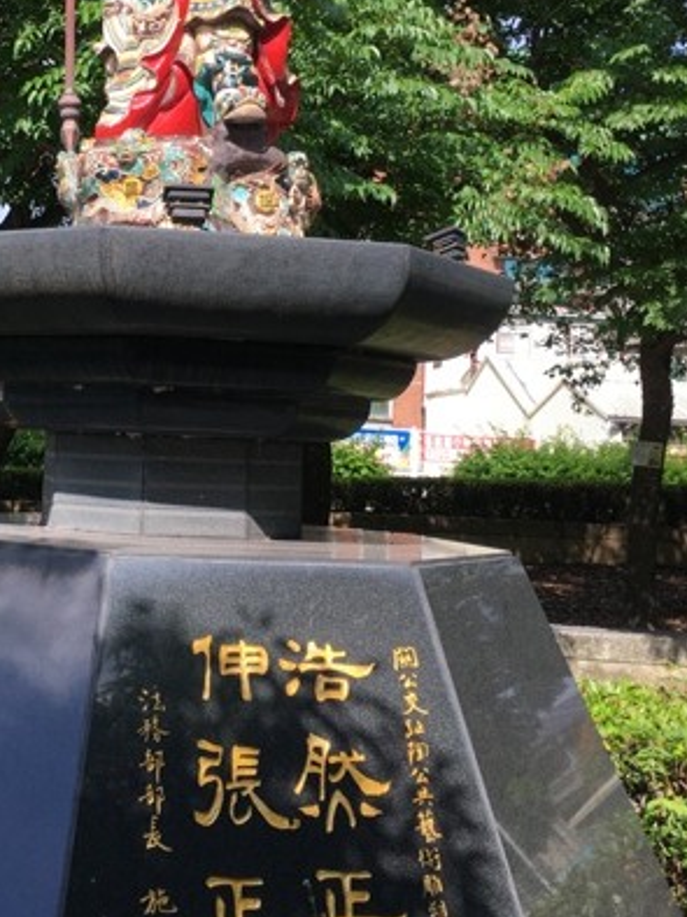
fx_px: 1404
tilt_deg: +8.4
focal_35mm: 53
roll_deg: -3.4
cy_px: 268
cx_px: 142
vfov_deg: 35.6
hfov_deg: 27.0
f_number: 2.2
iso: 25
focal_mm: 4.15
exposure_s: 1/680
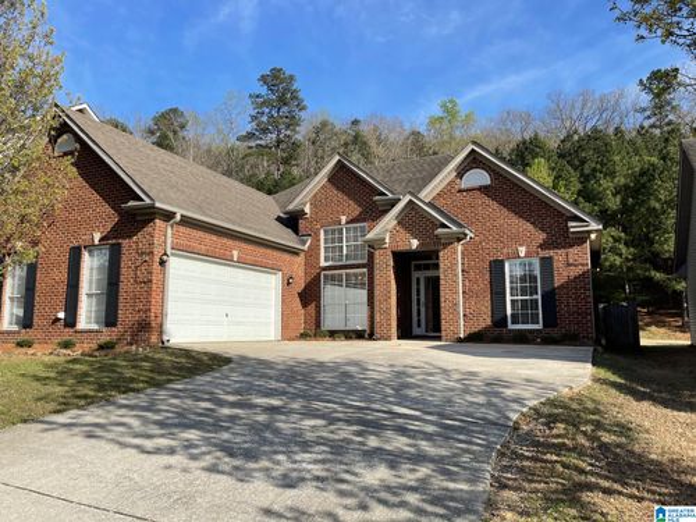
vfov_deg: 53.1
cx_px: 348
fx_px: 523
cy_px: 261
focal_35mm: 26
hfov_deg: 67.3
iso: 32
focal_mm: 5.1
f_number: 1.6
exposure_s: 1/2717
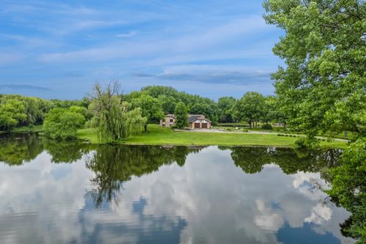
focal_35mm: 22
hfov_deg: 78.6
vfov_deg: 57.2
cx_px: 183
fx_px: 224
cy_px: 122
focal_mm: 8.4
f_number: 2.8
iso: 110
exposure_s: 1/2500
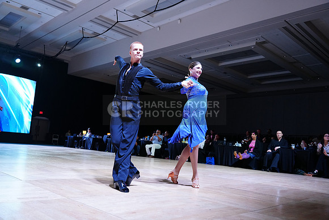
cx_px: 164
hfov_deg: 61.9
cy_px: 110
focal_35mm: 30
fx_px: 274
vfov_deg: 43.6
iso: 2500
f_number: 4
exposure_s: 1/500
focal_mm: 30
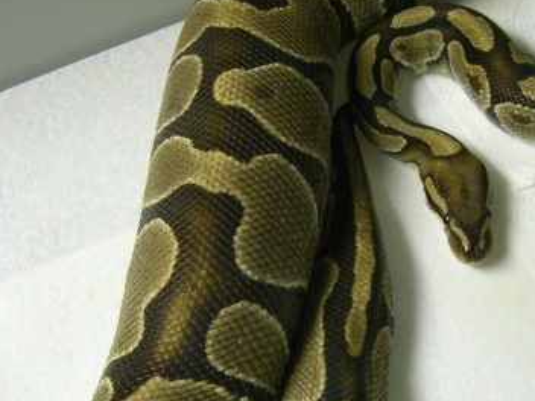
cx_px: 353
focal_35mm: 69
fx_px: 1066
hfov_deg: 28.0
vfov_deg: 21.3
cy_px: 210
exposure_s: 1/50
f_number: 2.7
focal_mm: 6.2
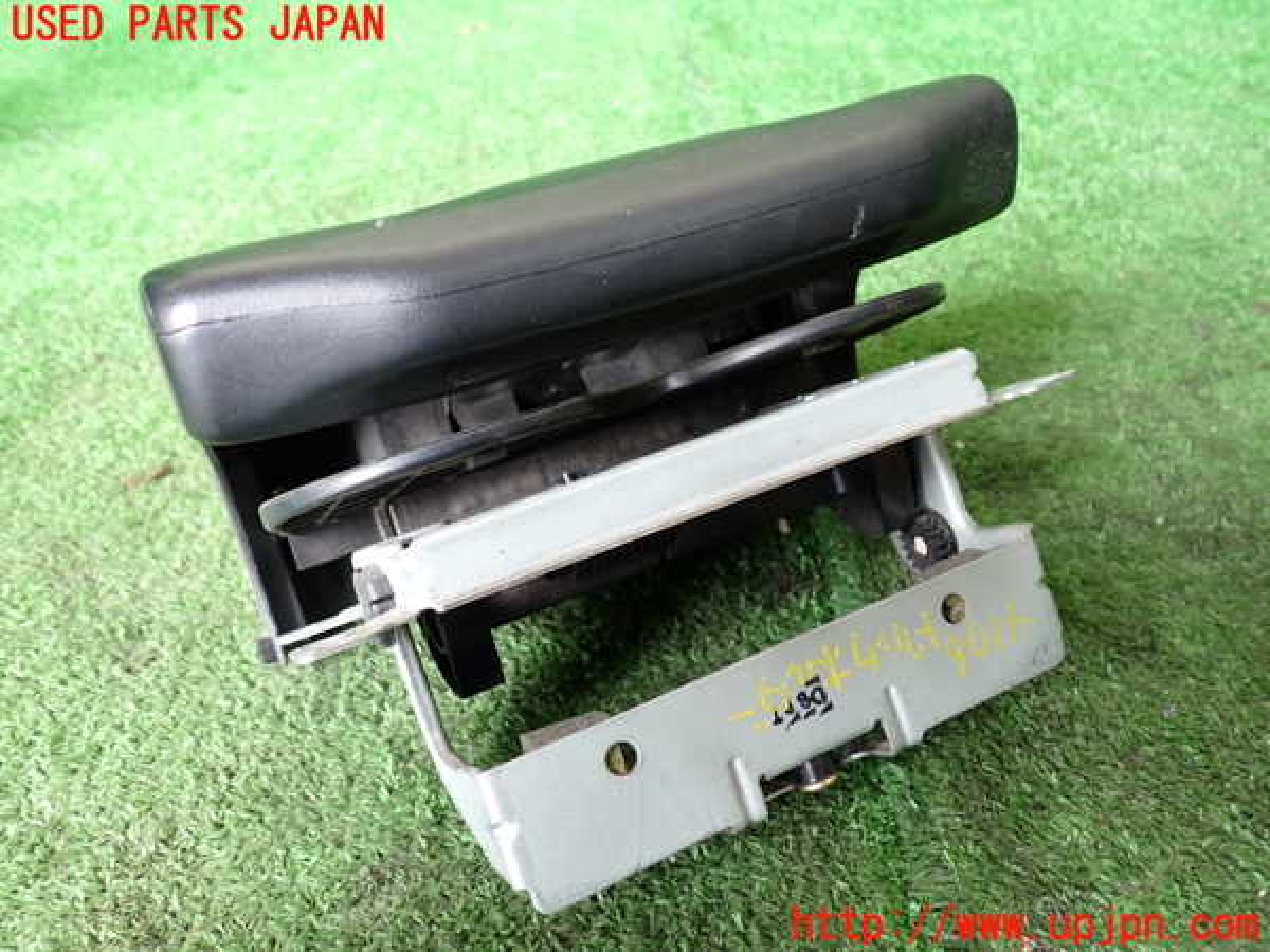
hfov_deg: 60.0
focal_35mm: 30
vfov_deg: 46.8
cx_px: 635
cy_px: 476
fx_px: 1101
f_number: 2.3
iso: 200
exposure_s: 1/30
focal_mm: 5.4
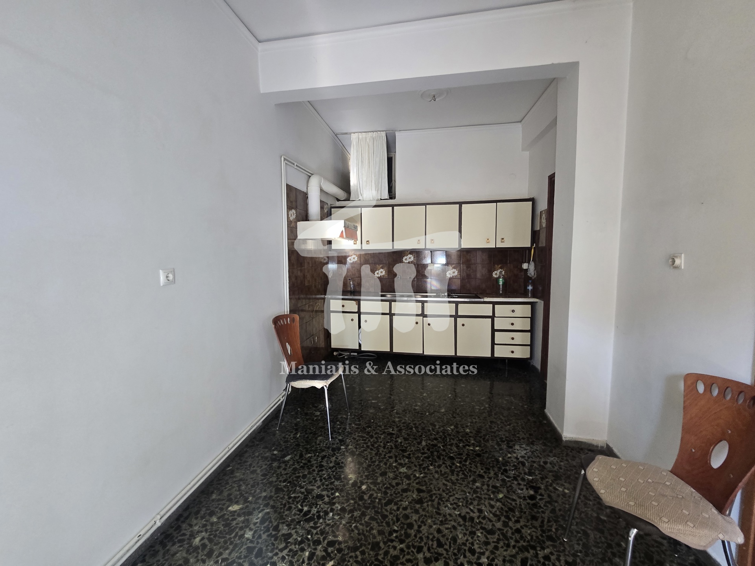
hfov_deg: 106.2
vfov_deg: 89.9
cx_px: 378
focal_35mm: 13
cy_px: 283
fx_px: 284
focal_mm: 2.2
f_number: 2.2
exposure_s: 1/50
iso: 200
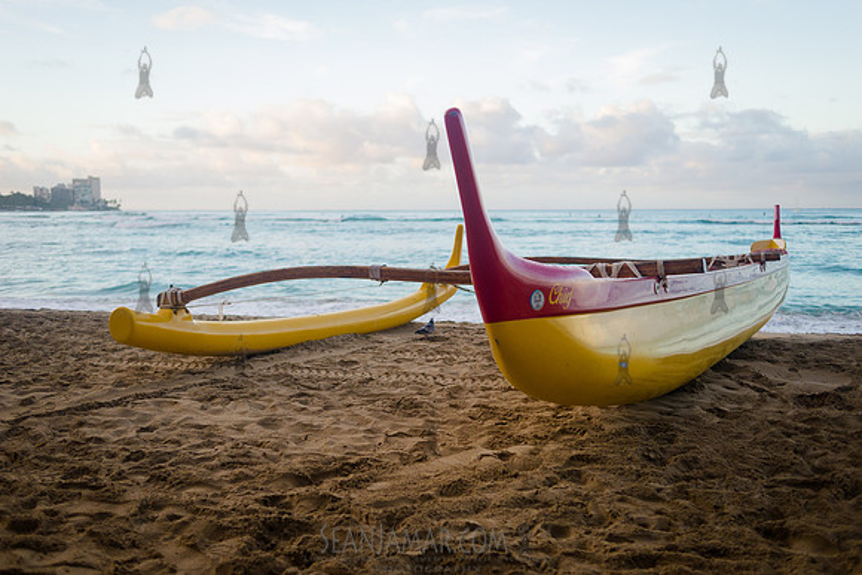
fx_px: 875
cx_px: 420
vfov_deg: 36.4
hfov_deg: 52.4
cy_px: 288
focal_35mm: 37
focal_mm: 35
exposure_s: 1/1000
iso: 800
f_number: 2.8
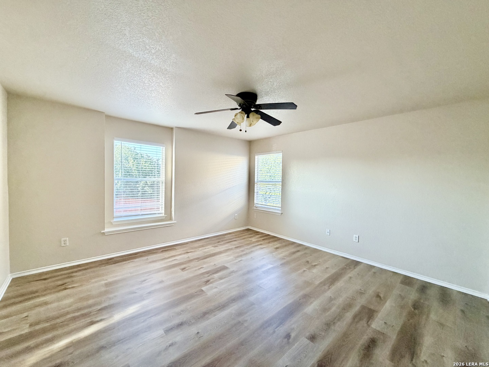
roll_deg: -0.6
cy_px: 184
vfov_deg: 85.7
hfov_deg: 102.1
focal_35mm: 14
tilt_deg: -1.2
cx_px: 244
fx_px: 198
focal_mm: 2.22
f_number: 2.2
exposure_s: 1/112
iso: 320
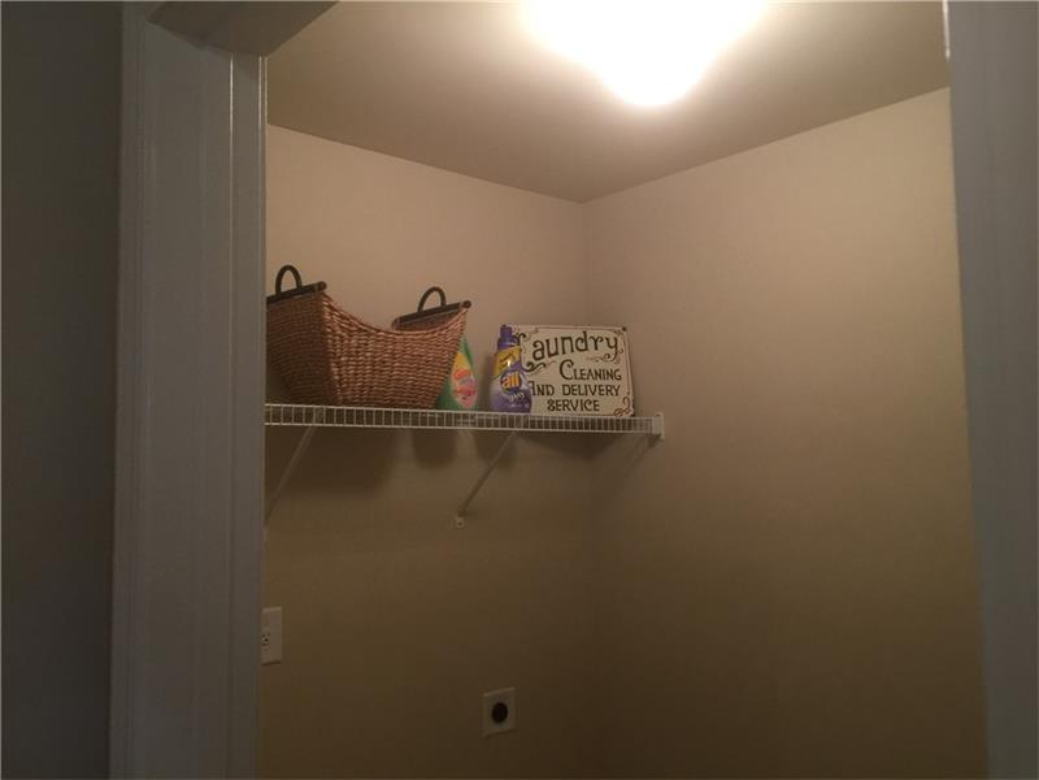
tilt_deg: +4.6
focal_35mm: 29
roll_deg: -0.3
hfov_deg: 61.7
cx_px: 520
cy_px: 390
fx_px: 870
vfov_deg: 48.2
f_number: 2.2
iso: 80
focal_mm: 4.15
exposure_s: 1/15
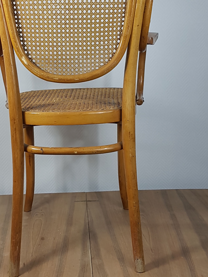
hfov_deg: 41.7
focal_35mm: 34
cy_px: 109
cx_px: 90
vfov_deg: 53.5
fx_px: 272
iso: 80
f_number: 1.7
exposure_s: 1/50
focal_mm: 4.2
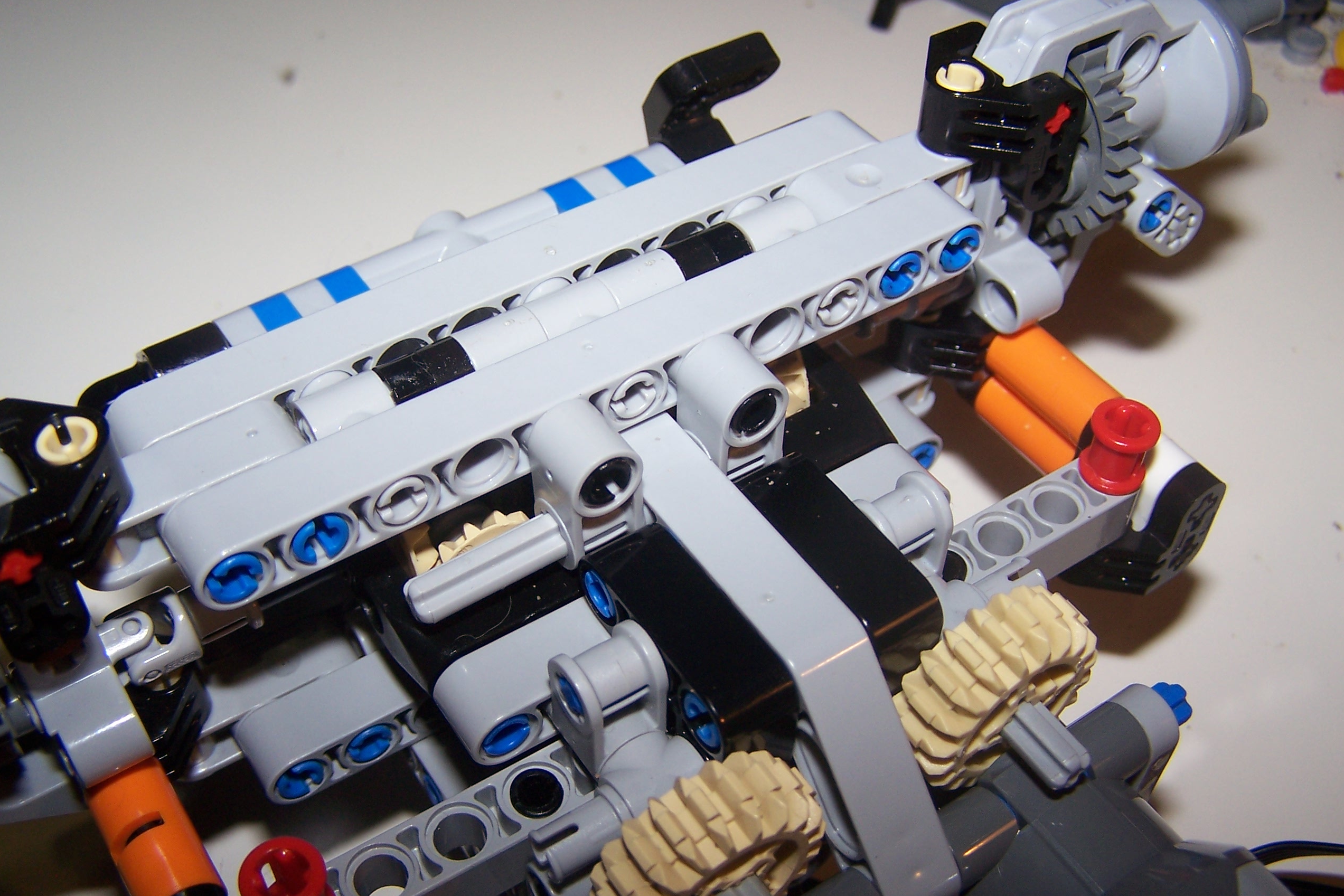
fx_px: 1493
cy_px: 497
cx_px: 665
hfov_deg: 48.5
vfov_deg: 33.4
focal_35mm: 40
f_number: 2.8
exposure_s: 1/60
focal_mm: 6.3
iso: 80
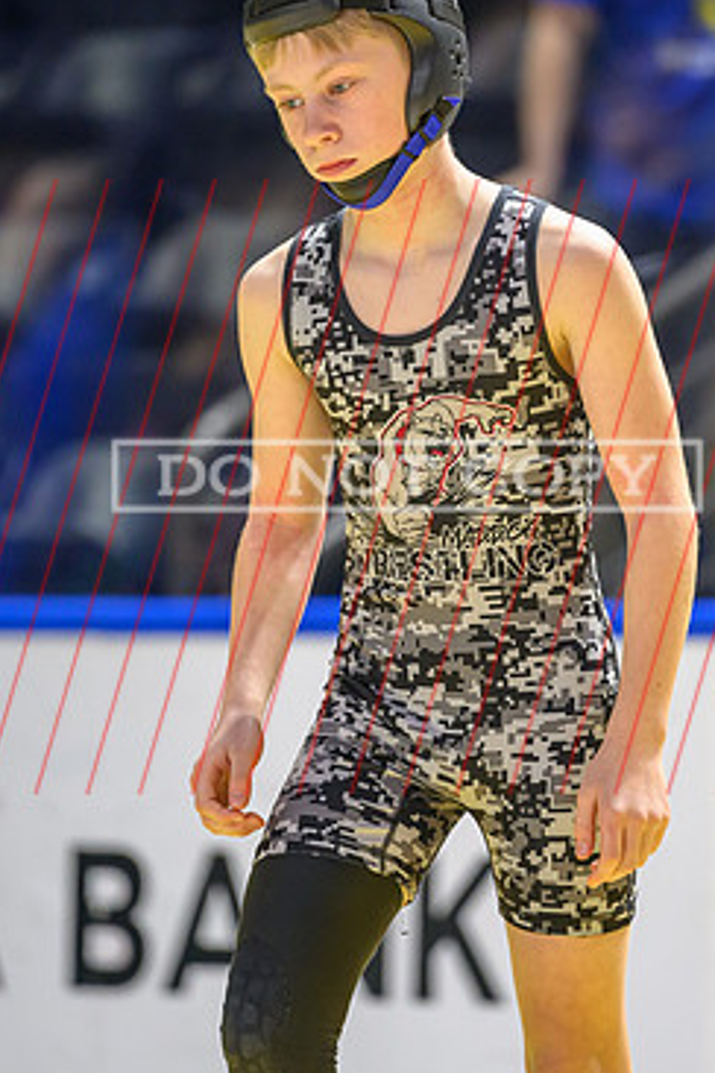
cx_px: 415
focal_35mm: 394
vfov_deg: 5.2
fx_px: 11737
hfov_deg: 3.5
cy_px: 454
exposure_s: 1/800
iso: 4500
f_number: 2.8
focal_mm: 200
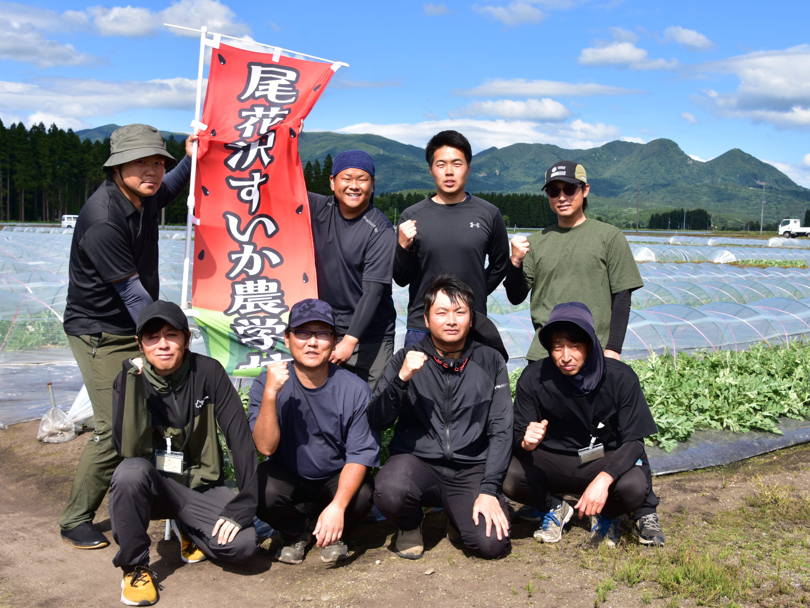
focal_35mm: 39
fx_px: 913
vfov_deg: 36.8
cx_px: 421
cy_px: 304
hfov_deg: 47.9
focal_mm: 24
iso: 100
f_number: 9
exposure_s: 1/200
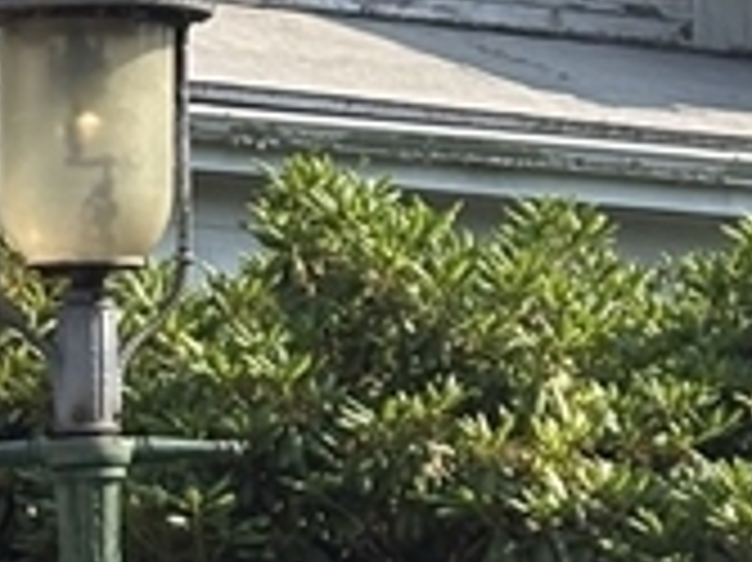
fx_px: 6925
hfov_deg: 6.1
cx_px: 1382
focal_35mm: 319
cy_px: 153
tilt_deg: +11.5
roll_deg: +0.6
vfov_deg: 4.7
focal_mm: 5.96
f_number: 1.6
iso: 32
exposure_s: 1/2283
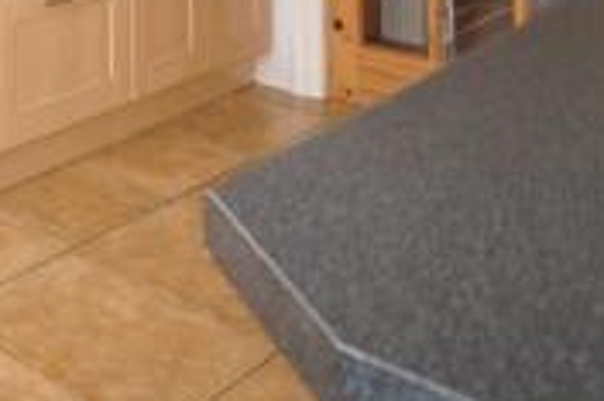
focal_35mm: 56
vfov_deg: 19.2
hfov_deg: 24.6
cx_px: -367
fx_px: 939
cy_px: -288
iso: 200
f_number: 4
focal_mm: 10
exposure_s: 1/6
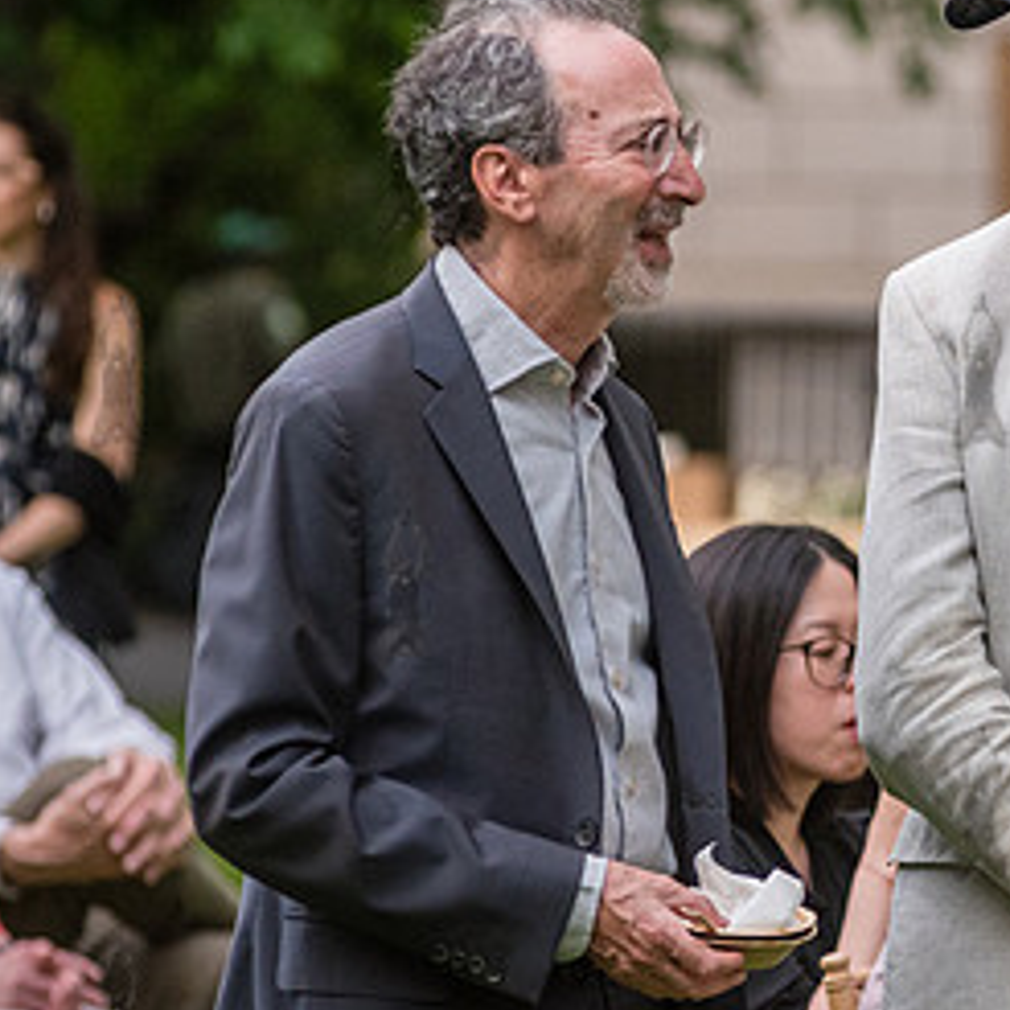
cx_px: 1159
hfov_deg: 4.1
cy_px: 316
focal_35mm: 427
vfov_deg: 4.1
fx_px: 14095
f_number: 5
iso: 2000
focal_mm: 185
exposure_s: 1/500
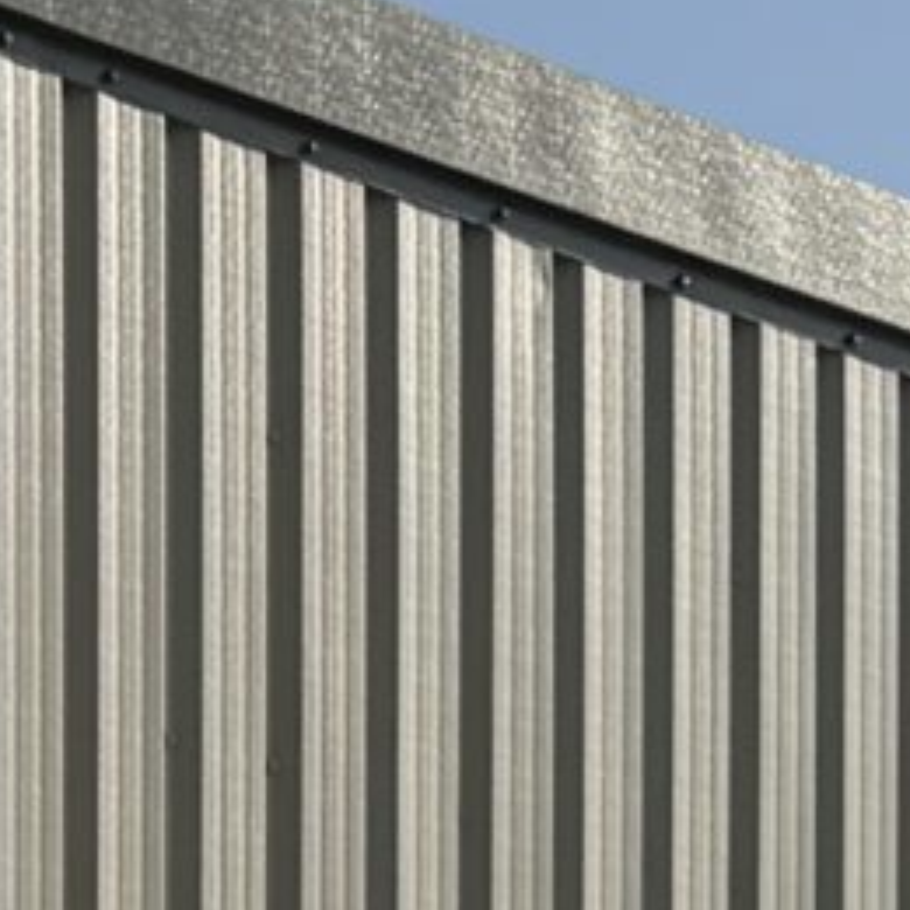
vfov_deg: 7.4
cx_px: -770
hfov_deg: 8.1
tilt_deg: -0.6
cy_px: 2709
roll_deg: +1.5
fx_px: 6216
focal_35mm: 209
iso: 80
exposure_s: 1/9091
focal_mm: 6.76
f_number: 1.78
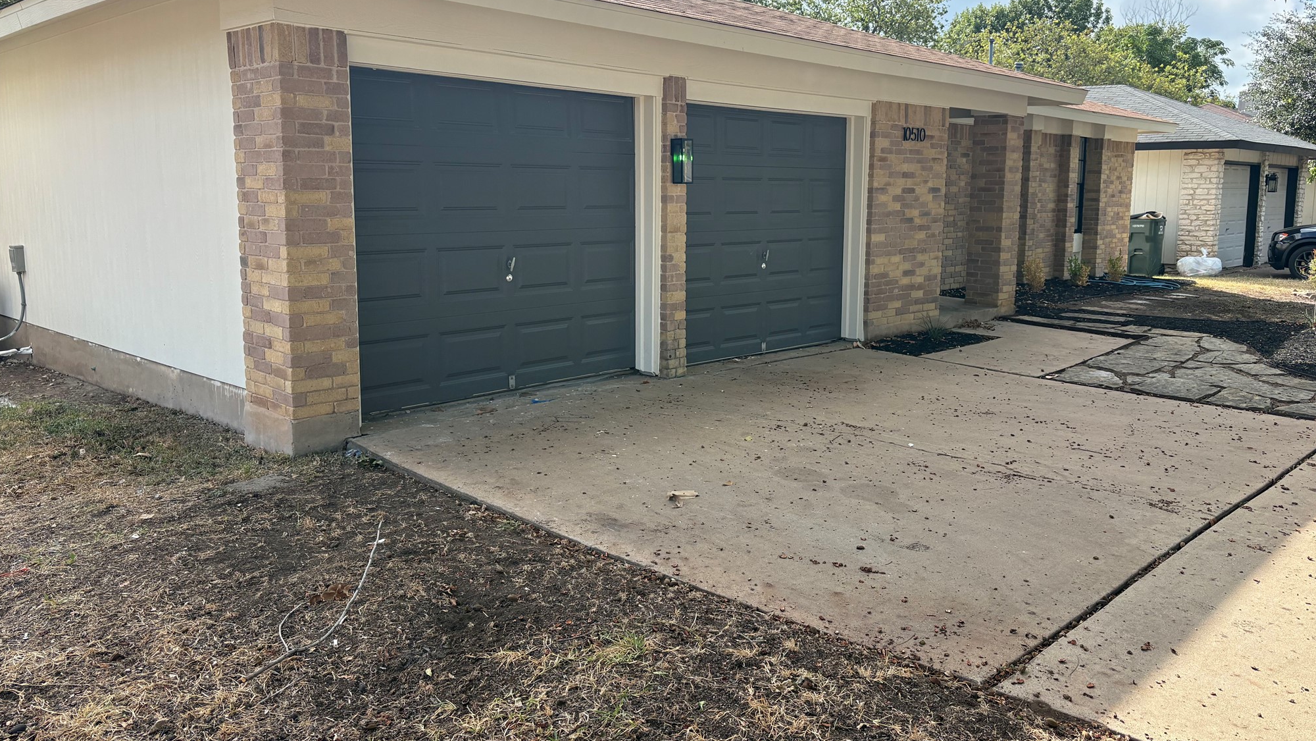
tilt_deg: -6.4
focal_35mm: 29
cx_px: 672
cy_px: 317
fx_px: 1012
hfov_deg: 66.1
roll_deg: -1.0
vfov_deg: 40.1
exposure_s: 1/1287
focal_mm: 5.96
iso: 64
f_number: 1.6
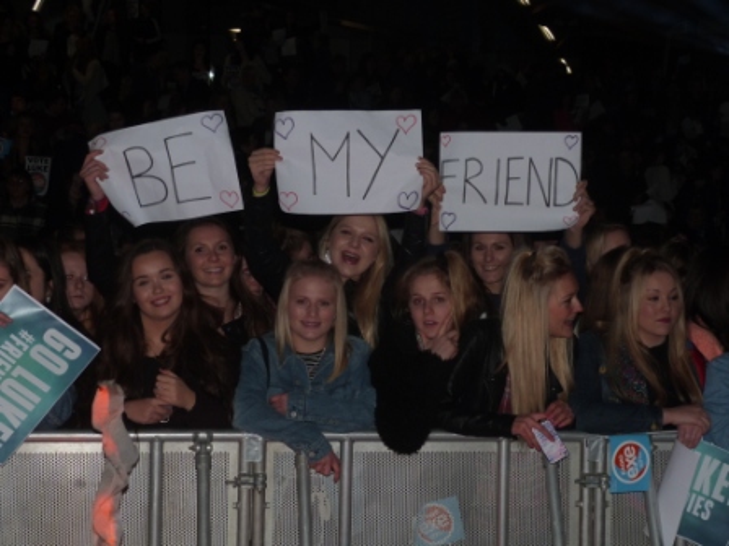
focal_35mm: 75
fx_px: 1579
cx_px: 364
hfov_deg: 26.0
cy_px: 273
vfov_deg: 19.6
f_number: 3.3
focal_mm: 13.5
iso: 100
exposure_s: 1/60
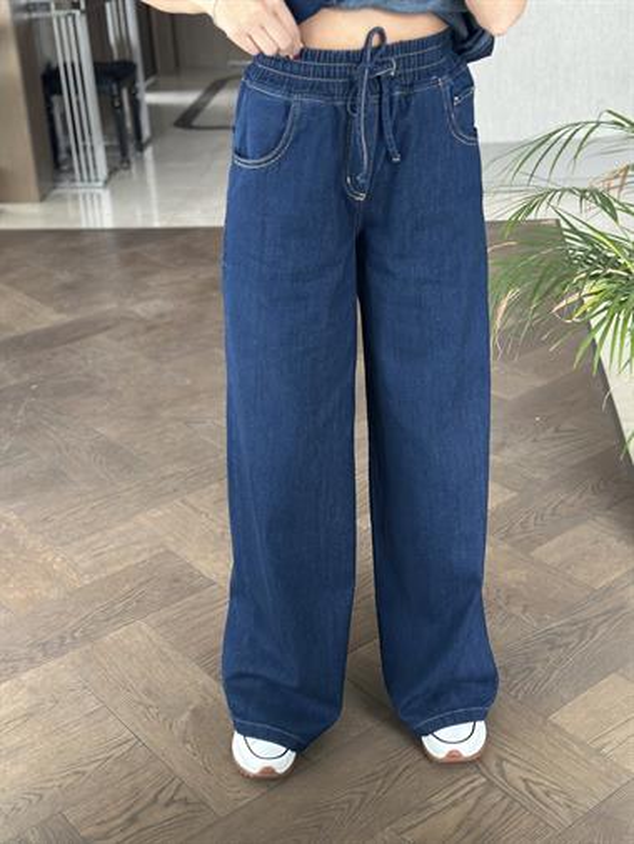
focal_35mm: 48
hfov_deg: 30.3
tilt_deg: -40.2
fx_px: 1171
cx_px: 317
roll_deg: +3.4
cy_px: 422
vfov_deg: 39.6
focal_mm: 6.86
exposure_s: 1/33
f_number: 1.78
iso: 400
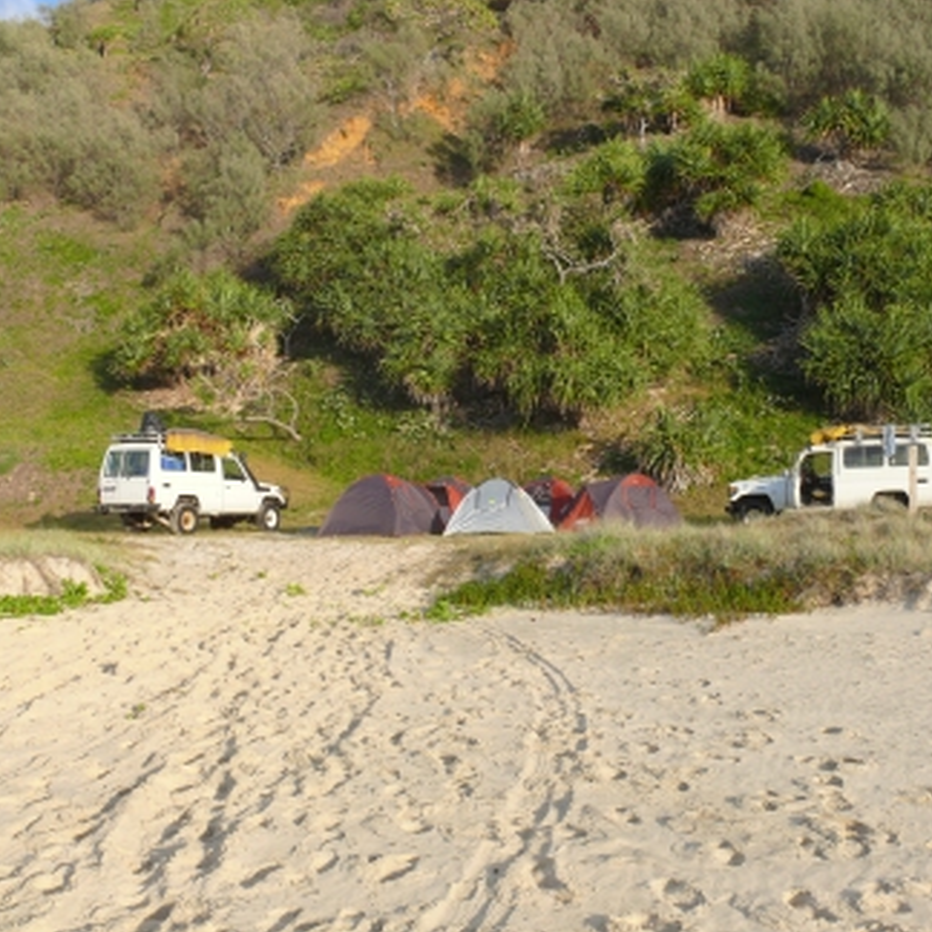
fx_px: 1279
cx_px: 564
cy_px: 460
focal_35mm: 42
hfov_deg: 39.8
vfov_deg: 40.0
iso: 100
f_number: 5.6
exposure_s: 1/250
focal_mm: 7.4
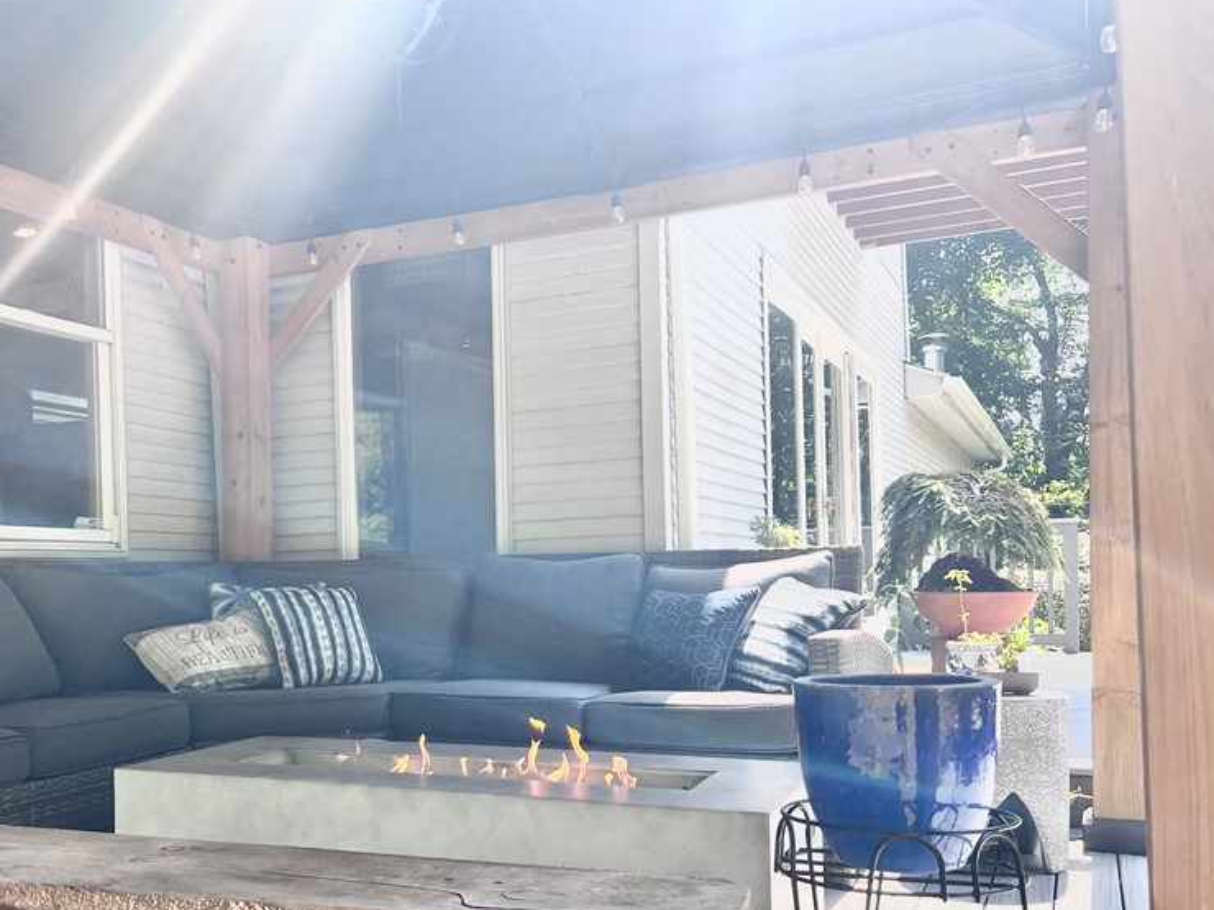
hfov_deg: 50.3
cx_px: 394
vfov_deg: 39.3
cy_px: 579
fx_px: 1263
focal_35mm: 36
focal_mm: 5.7
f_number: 1.5
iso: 50
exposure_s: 1/632
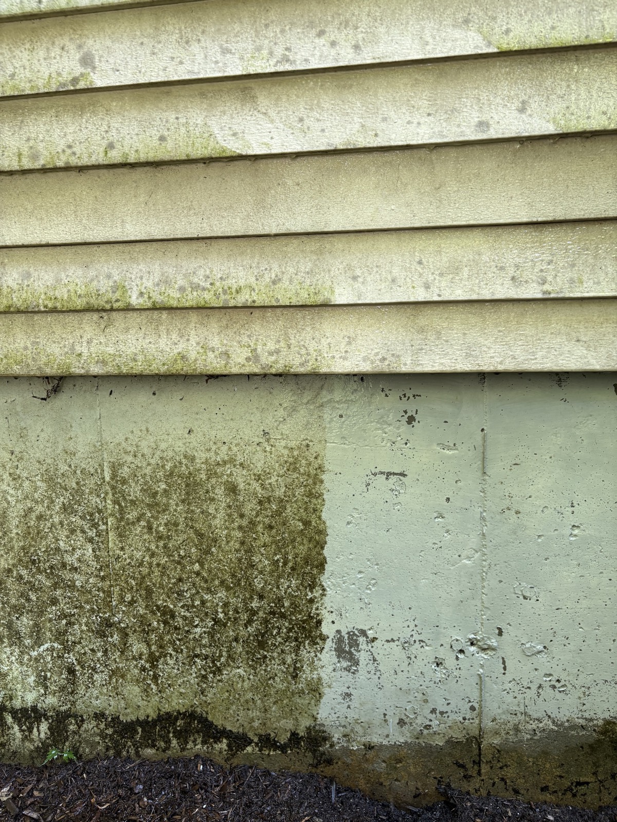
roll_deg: +0.8
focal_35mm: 26
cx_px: 308
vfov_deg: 67.3
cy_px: 411
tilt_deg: -6.9
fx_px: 618
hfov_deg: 53.1
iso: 100
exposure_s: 1/122
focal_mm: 5.96
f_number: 1.6
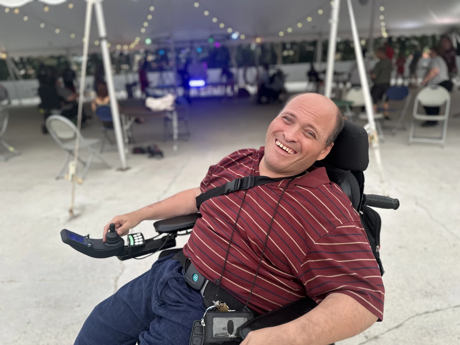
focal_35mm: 24
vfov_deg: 56.8
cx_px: 230
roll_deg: +3.1
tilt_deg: -17.6
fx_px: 319
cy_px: 172
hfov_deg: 71.6
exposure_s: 1/199
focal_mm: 6.86
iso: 64
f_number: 1.78
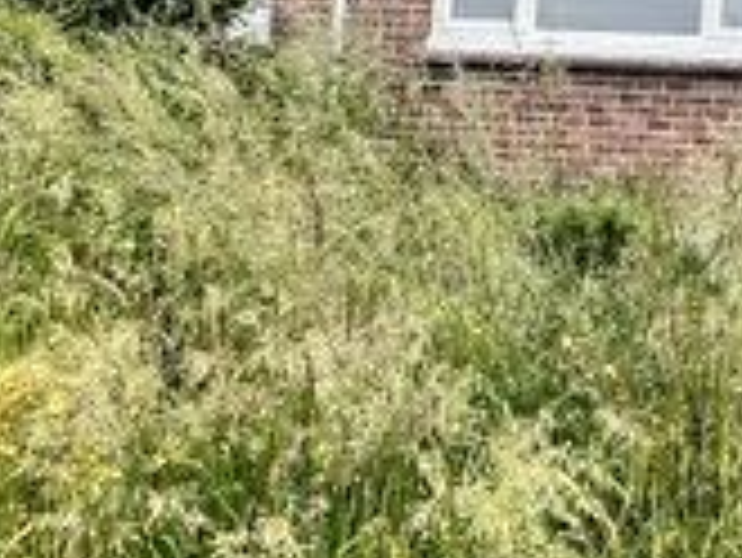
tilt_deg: +5.0
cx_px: 675
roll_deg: -1.6
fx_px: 1180
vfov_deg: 25.2
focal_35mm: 55
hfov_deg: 33.0
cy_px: -11
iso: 32
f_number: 1.8
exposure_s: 1/471
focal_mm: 1.57
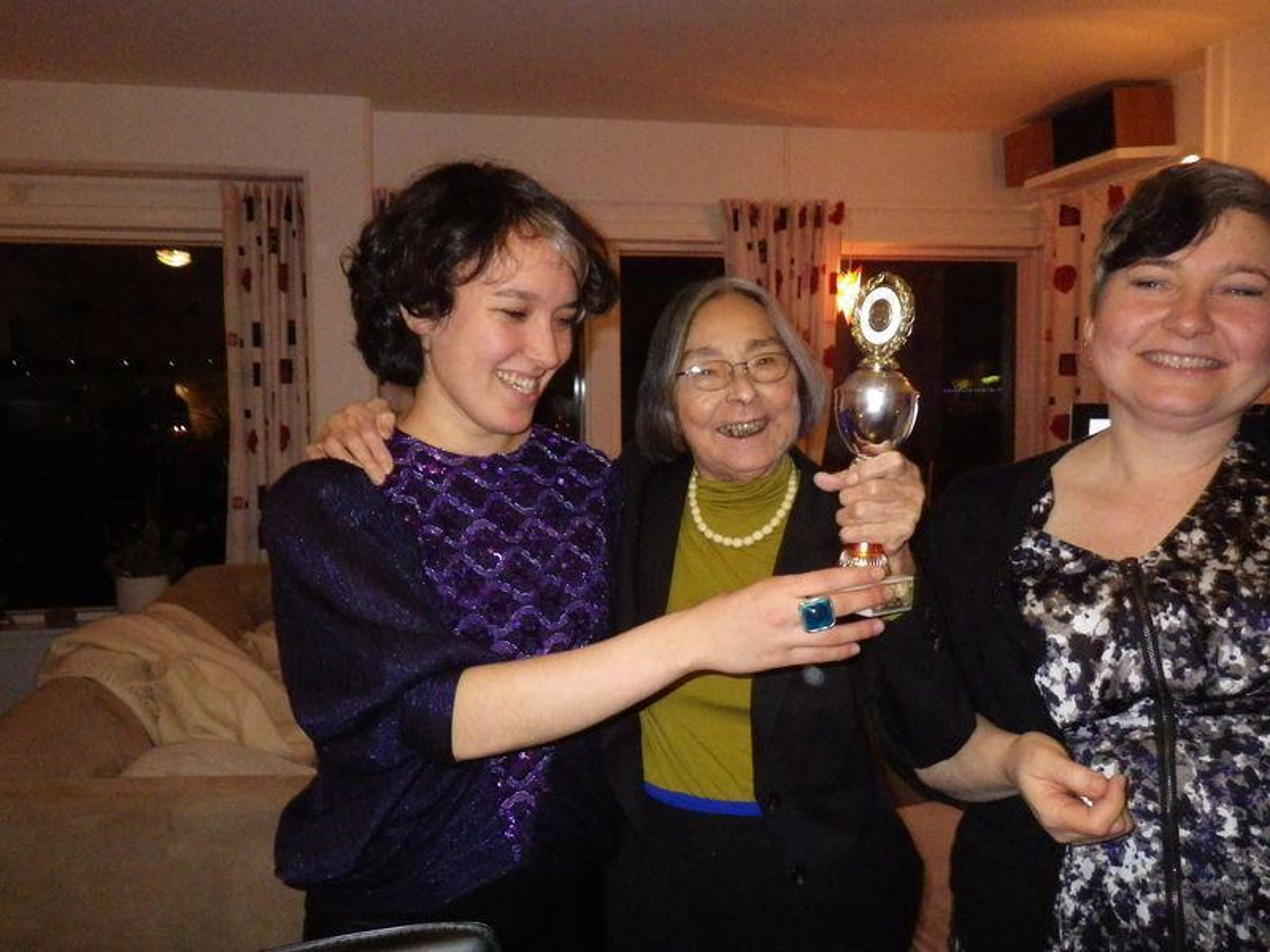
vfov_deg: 49.7
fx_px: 1027
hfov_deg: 63.4
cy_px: 476
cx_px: 635
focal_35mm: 28
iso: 1600
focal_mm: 5
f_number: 3.5
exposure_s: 1/45
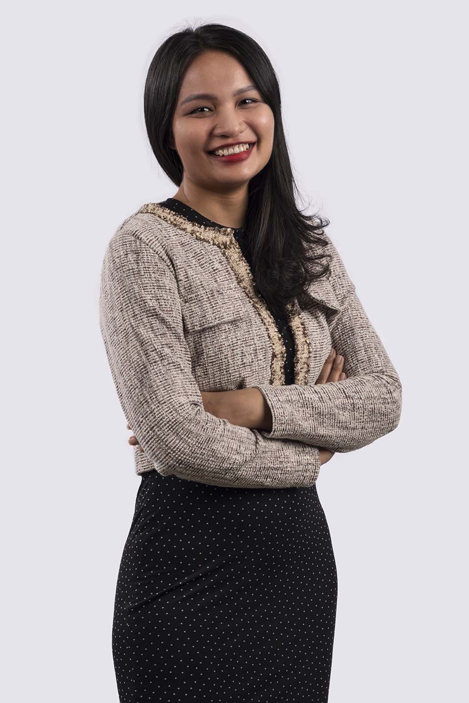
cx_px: 235
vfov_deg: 19.3
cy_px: 350
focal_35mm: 106
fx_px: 2071
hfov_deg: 12.9
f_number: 10
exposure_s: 1/250
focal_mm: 105
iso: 100
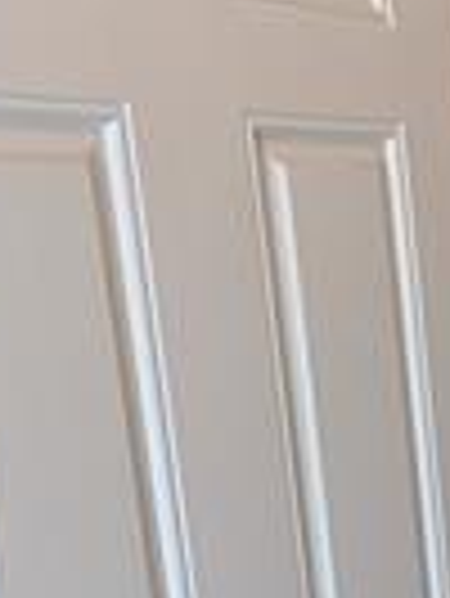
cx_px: 950
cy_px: 499
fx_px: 1298
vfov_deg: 25.4
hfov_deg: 15.1
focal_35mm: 75
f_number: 2.2
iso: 100
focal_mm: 1.95
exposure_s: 1/24
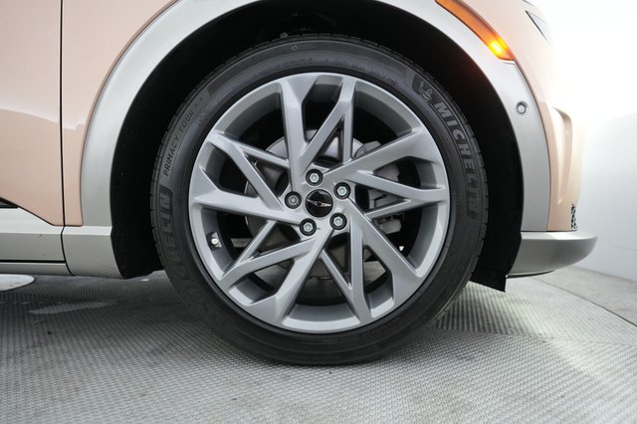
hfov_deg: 73.8
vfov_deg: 53.1
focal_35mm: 24
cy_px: 212
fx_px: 424
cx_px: 318
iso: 4000
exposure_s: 1/160
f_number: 2.8
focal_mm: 24
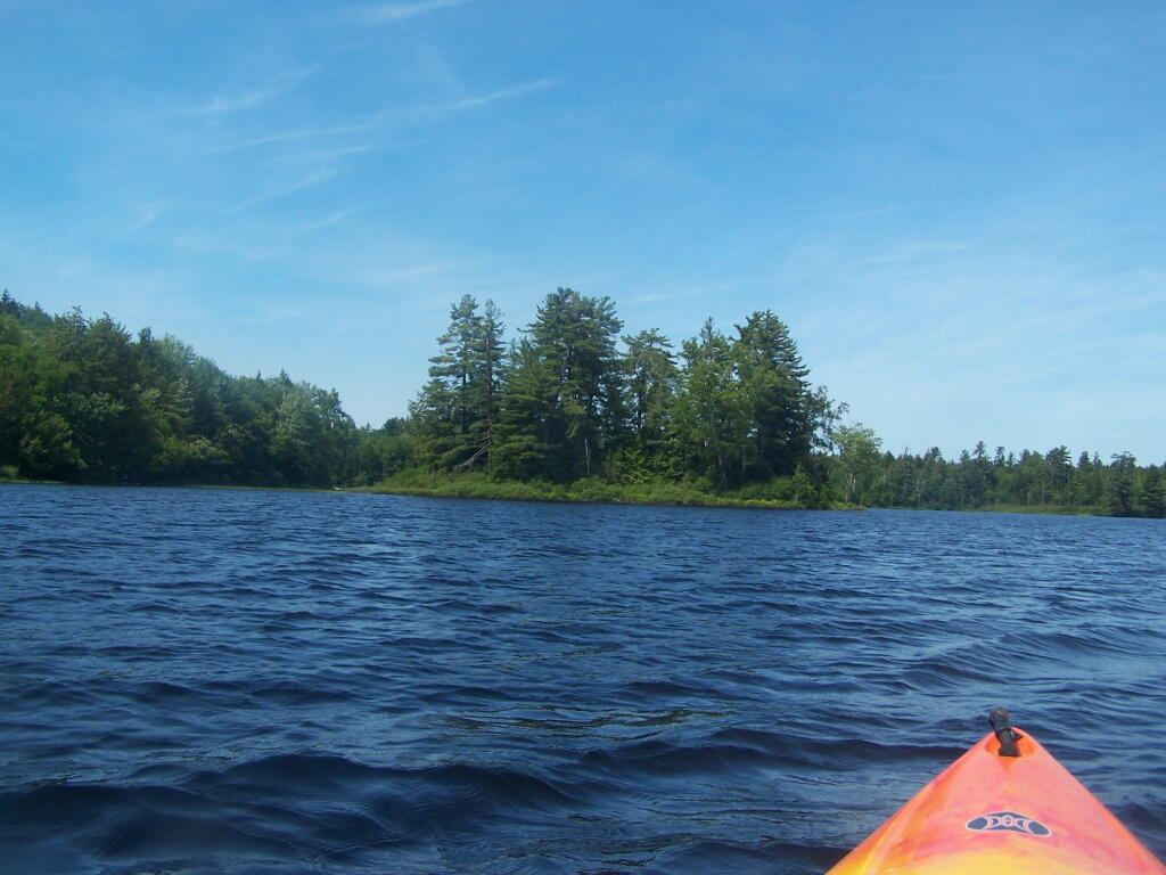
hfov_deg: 49.0
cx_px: 583
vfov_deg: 37.7
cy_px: 438
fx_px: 1280
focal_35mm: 38
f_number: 4
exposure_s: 1/800
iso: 80
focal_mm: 6.3
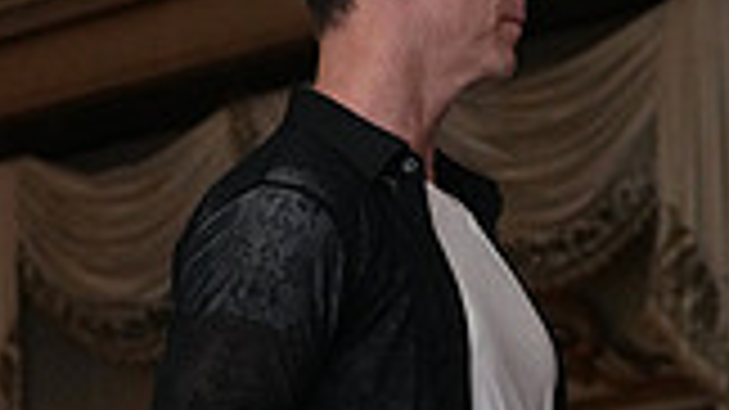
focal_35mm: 195
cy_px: 843
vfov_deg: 6.0
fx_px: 3768
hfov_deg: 10.9
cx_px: 812
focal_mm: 52
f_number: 5
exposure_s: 1/200
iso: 5000
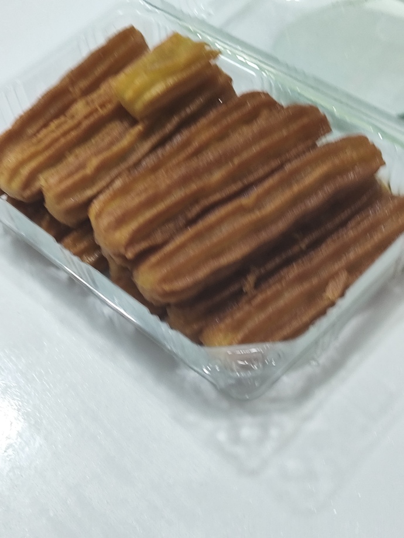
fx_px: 855
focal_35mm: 55
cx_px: 202
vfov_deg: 34.9
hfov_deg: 26.6
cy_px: 269
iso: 250
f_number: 1.79
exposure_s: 1/50
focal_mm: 4.71
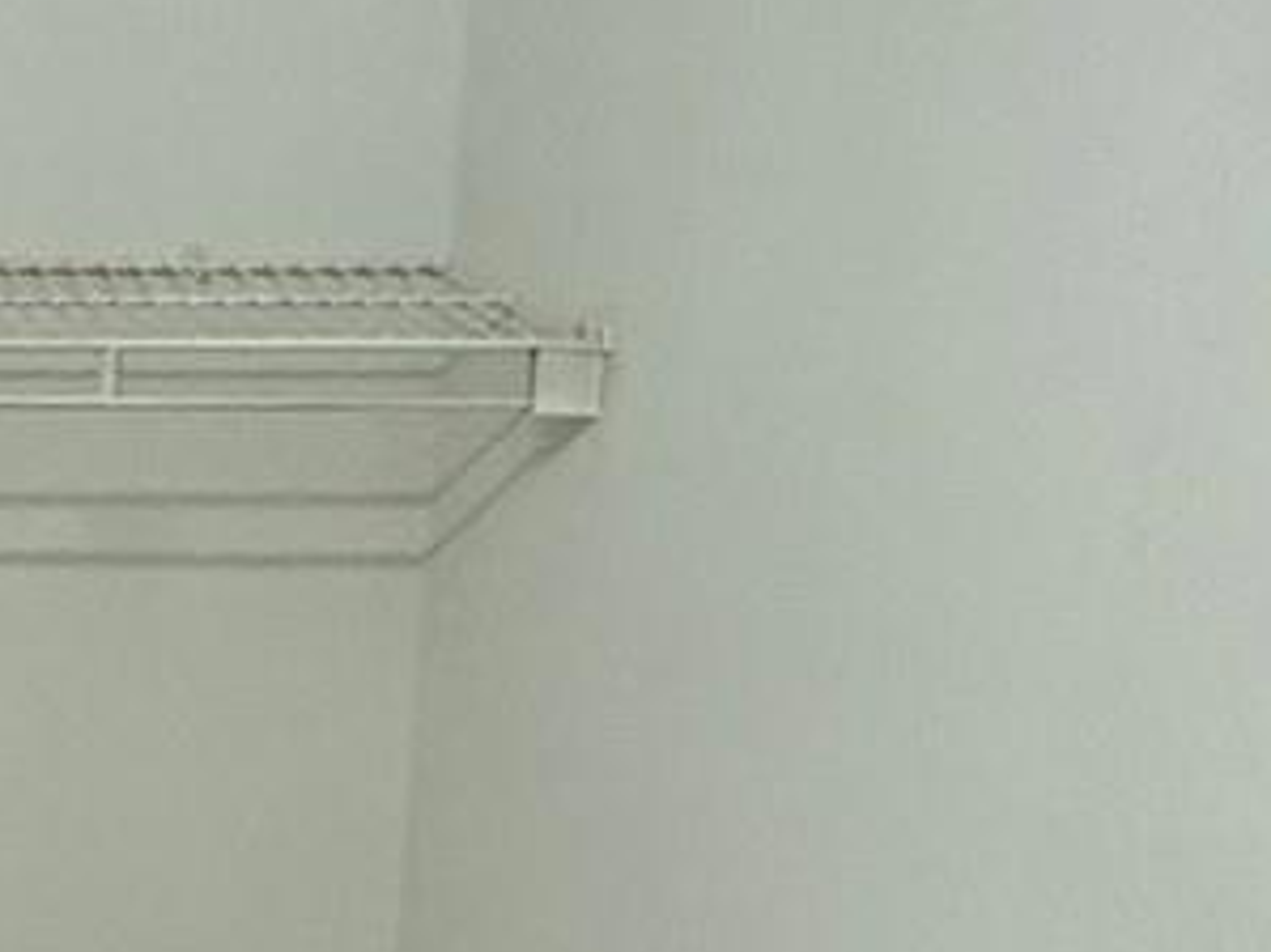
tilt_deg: -11.8
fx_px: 3523
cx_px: -825
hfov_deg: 17.6
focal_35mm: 96
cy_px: 340
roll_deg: +0.4
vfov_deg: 15.4
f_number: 2.2
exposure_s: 1/60
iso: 250
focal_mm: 2.22
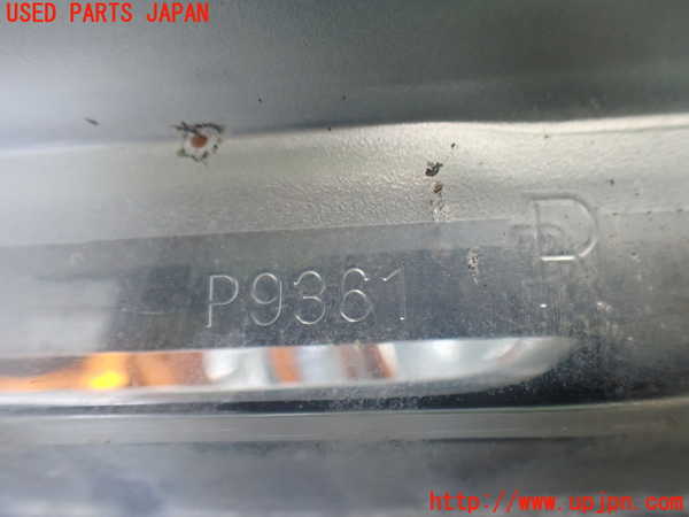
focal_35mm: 30
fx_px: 597
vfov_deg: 46.8
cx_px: 344
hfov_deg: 60.0
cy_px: 258
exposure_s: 1/125
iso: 800
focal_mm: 5.4
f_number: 2.3
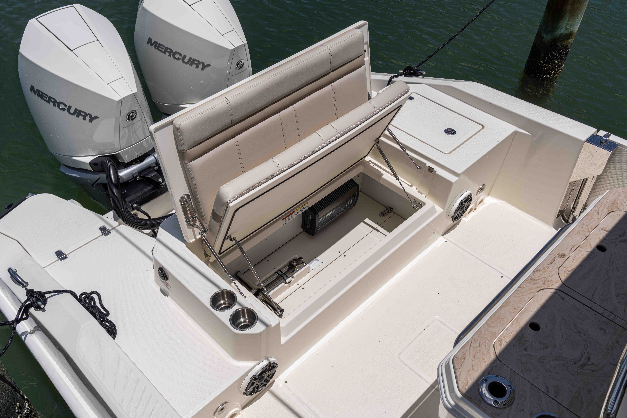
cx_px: 314
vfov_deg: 41.1
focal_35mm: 32
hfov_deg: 58.7
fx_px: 557
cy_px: 209
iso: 100
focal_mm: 32
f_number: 9
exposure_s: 1/800
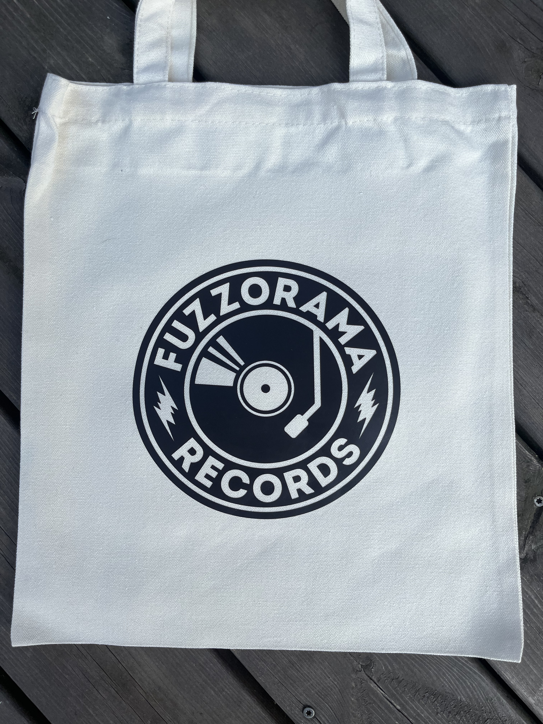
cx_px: 272
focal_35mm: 26
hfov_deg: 53.1
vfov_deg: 67.3
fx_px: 544
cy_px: 362
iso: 50
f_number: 1.6
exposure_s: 1/1890
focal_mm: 5.1
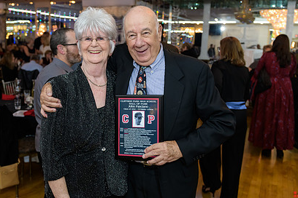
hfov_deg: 51.8
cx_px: 134
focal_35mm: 37
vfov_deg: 35.9
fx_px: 306
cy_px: 88
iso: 1000
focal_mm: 26
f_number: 3.2
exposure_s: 1/125
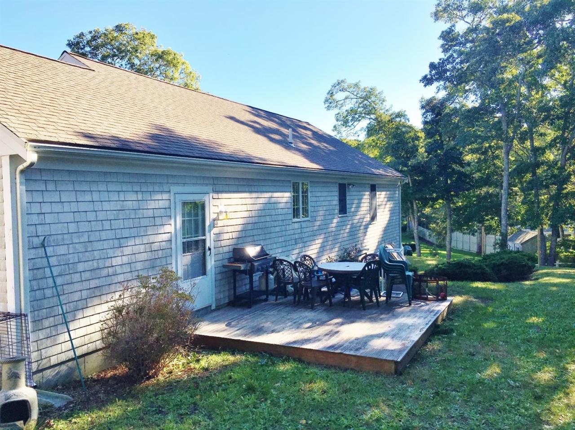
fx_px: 482
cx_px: 288
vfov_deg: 48.2
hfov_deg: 61.7
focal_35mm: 29
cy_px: 215
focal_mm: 4.15
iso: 25
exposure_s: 1/746
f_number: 2.2
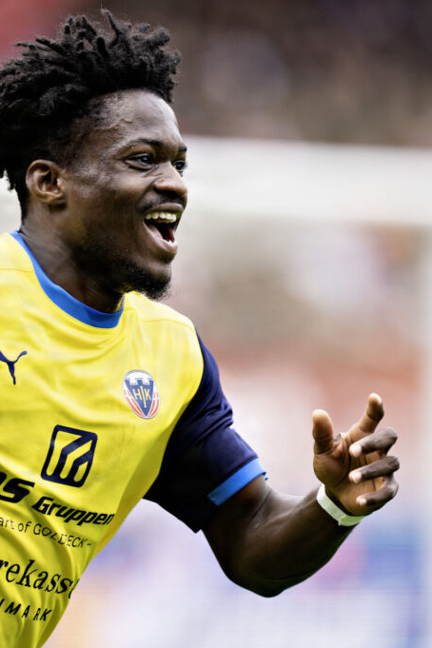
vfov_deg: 3.4
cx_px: 82
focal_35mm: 602
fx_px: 10835
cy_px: 324
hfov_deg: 2.3
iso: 500
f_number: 3.2
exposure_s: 1/2000
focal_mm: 400
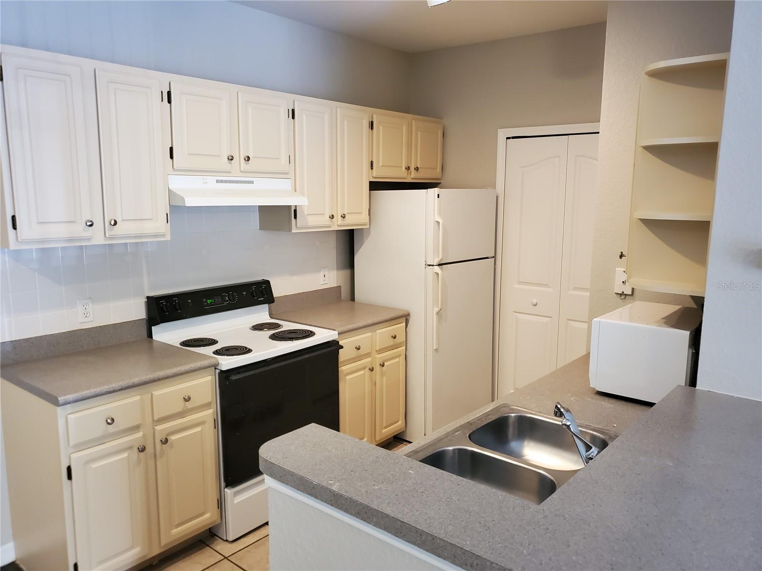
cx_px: 381
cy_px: 286
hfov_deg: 67.3
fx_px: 572
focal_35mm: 26
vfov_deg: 53.1
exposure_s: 1/40
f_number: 1.5
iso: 200
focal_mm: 4.3
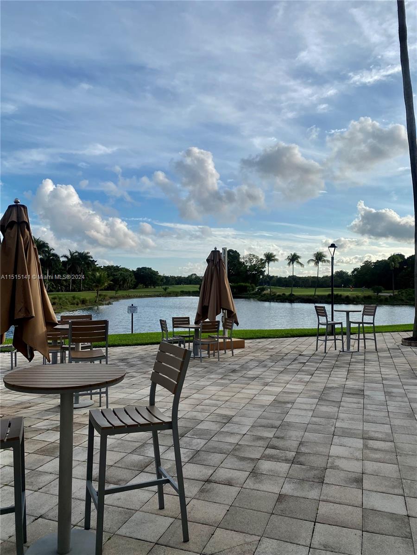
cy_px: 278
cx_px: 208
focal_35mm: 26
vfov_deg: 67.3
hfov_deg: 53.1
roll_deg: +0.6
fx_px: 418
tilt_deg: +2.6
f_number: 1.8
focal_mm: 4.25
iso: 32
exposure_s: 1/3731
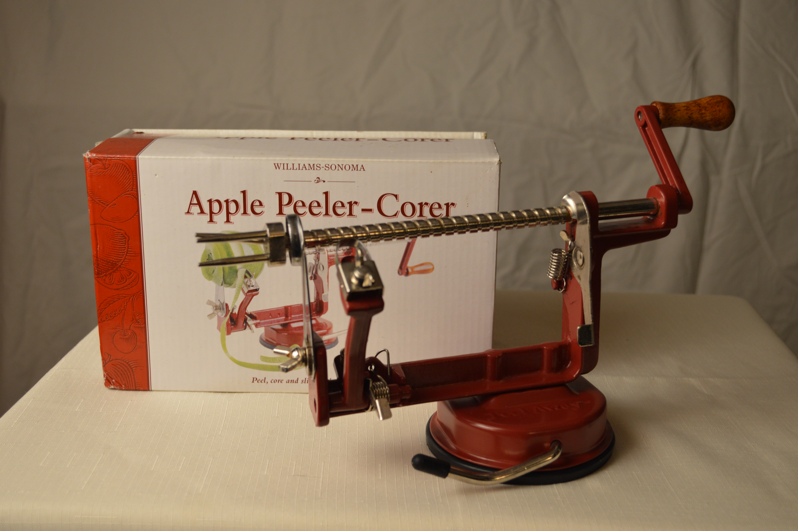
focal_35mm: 45
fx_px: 997
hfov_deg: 43.6
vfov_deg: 29.8
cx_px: 399
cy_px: 266
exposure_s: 1/10
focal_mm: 30
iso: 400
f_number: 4.5
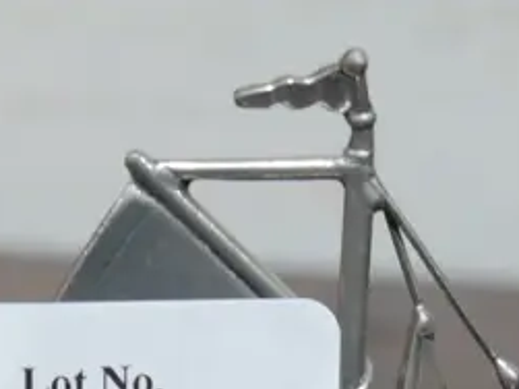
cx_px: 120
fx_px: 2817
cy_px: 786
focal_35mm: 188
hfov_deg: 10.5
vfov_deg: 7.6
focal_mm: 23
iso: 800
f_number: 5.1
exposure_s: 1/60
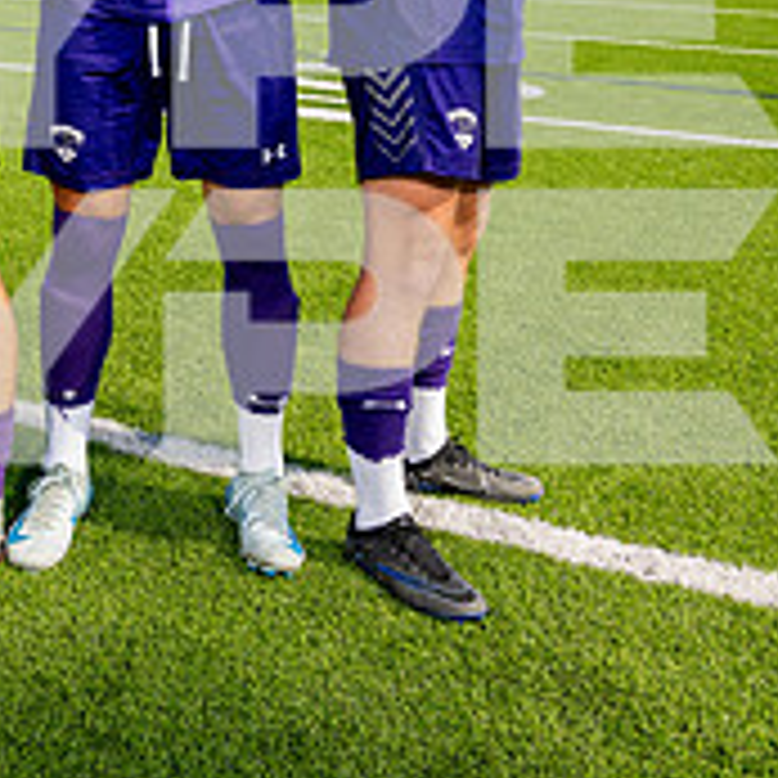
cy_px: 13
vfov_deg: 30.1
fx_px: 1348
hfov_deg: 31.1
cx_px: 121
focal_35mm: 53
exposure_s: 1/125
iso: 50
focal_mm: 24
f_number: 7.1
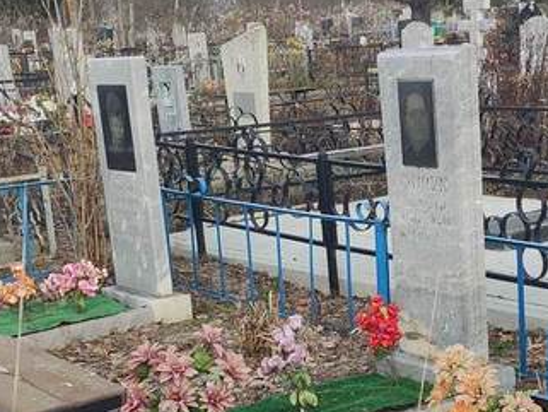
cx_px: 405
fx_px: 1314
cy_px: 400
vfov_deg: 17.4
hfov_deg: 23.3
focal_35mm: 83
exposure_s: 1/447
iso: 112
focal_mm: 4.77
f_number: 1.75
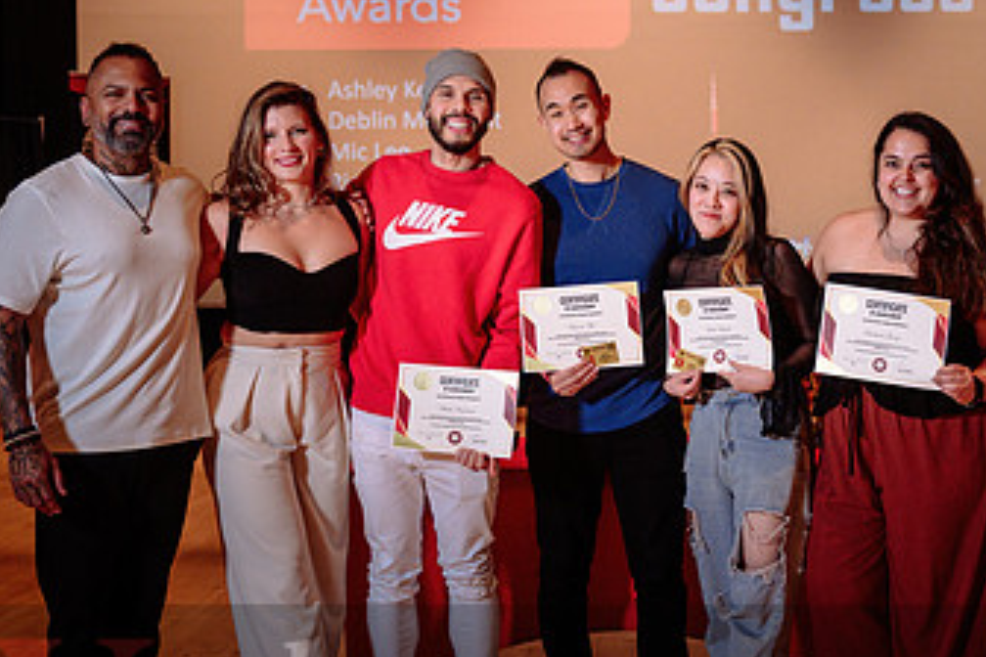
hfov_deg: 32.4
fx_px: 1671
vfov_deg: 22.2
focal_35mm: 61
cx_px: 720
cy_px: 287
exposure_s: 1/160
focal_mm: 33.5
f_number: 3.2
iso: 1000
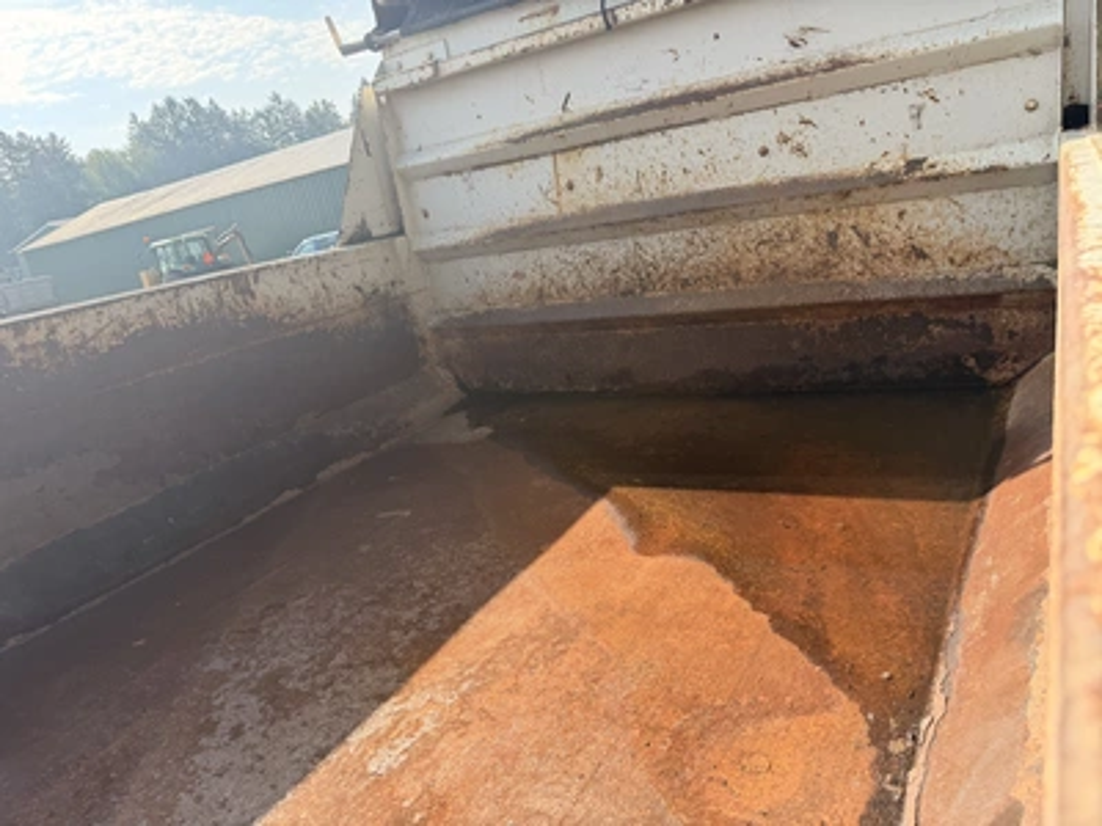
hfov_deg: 71.6
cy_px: 413
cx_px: 551
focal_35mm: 24
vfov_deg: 56.8
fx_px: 764
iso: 100
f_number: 1.78
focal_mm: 6.76
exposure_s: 1/1812
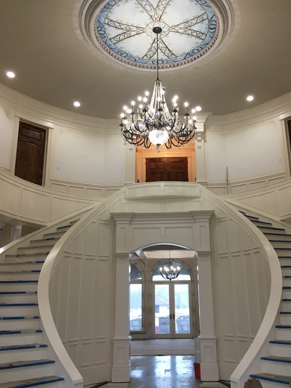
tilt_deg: +15.9
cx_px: 162
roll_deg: +0.1
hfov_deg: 40.6
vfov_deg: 52.6
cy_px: 182
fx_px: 392
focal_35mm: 35
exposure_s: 1/30
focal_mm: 4.15
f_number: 2.2
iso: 64
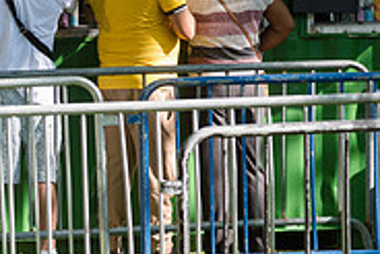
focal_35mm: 273
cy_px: -3
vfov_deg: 5.0
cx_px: 97
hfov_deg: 7.5
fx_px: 2884
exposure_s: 1/640
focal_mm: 86
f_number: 4.5
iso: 500
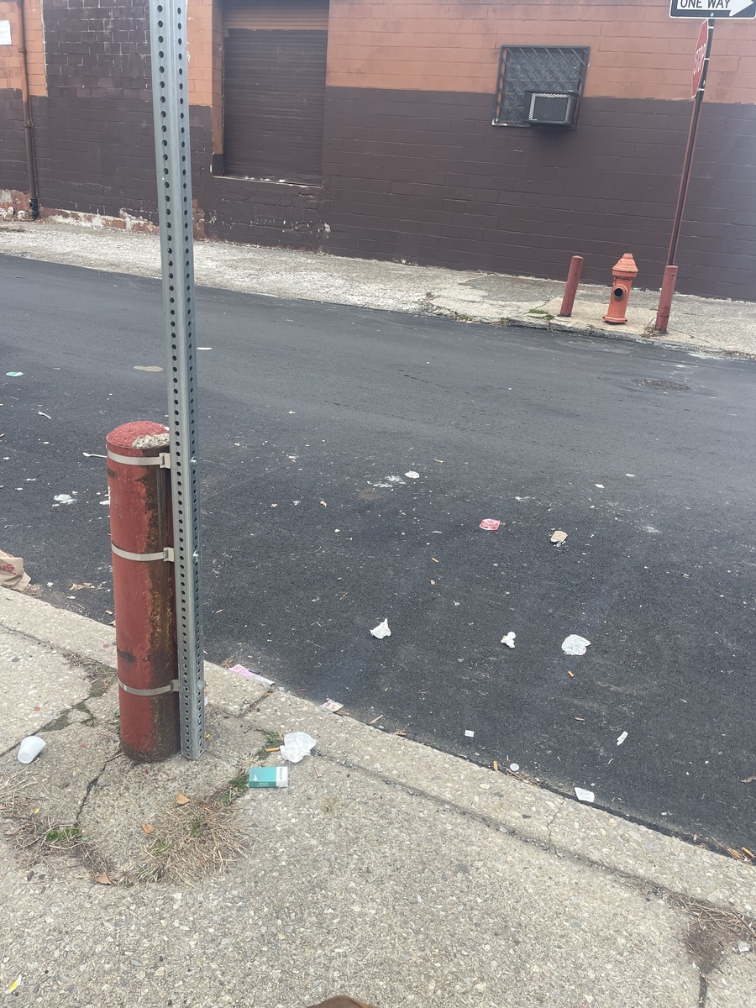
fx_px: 728
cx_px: 378
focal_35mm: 25
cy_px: 504
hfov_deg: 54.9
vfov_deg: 69.4
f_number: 1.6
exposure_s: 1/121
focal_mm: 5.1
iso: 40
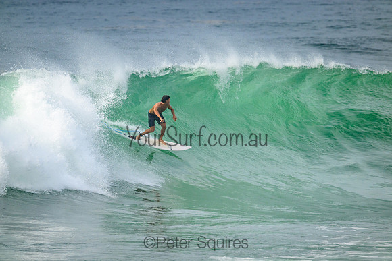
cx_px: 196
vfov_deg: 2.1
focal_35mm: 650
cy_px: 130
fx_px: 7079
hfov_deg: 3.2
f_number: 11
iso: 1000
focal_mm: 650
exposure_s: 1/2500
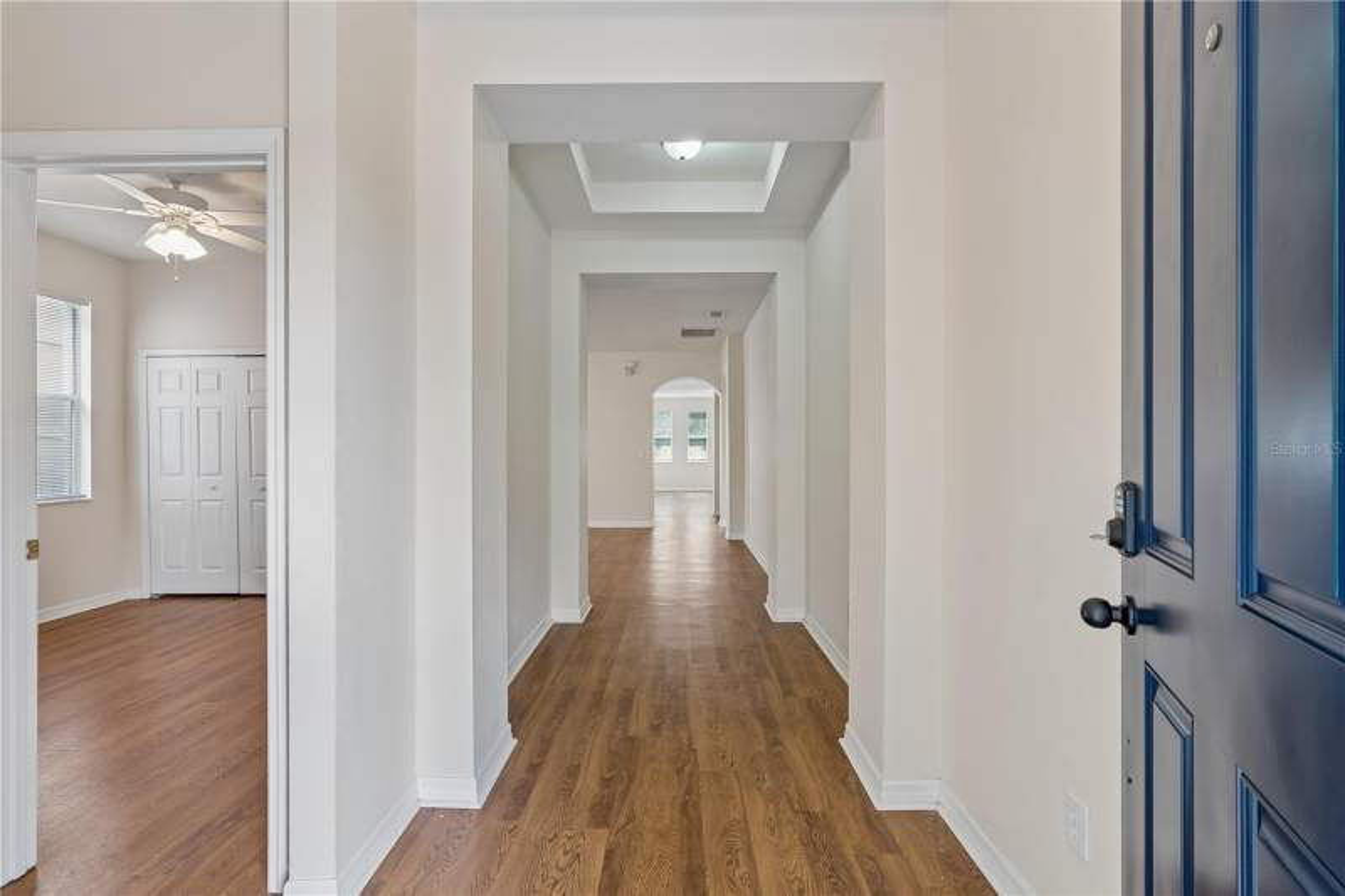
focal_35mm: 16
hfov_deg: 96.7
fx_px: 598
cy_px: 448
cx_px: 672
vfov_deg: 73.7
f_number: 10
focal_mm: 16
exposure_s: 1/13
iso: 800
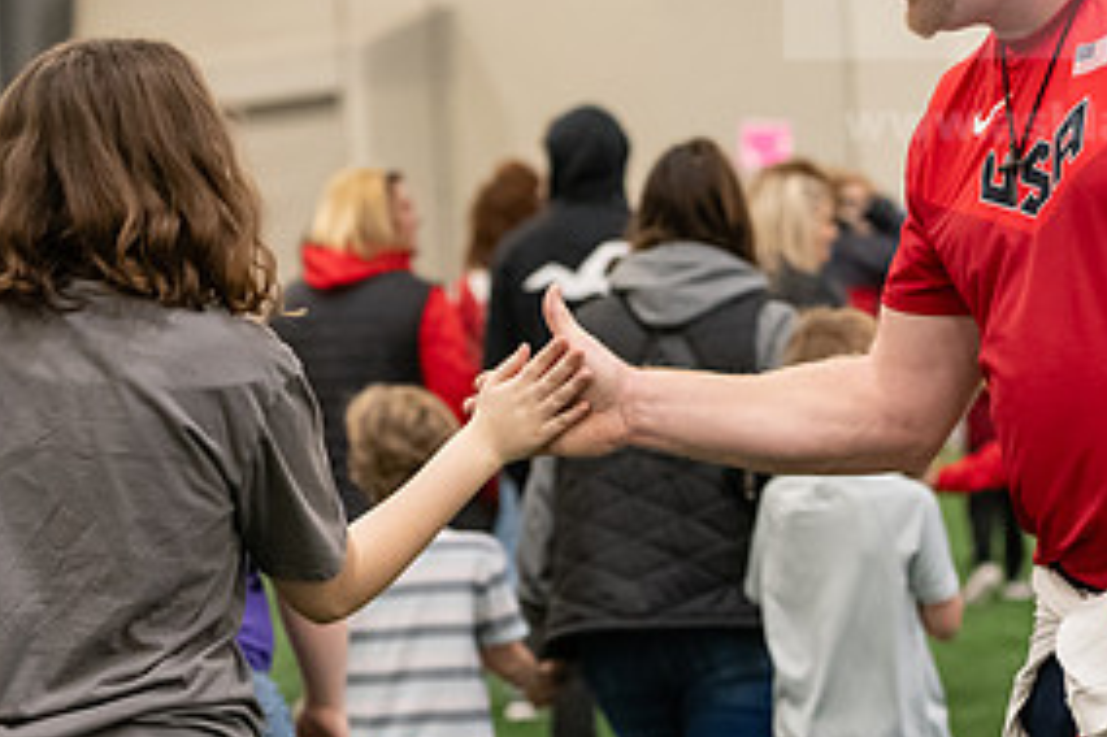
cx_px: 667
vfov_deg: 9.6
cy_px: 205
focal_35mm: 143
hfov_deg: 14.3
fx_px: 4395
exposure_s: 1/200
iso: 3200
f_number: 3.2
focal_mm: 70
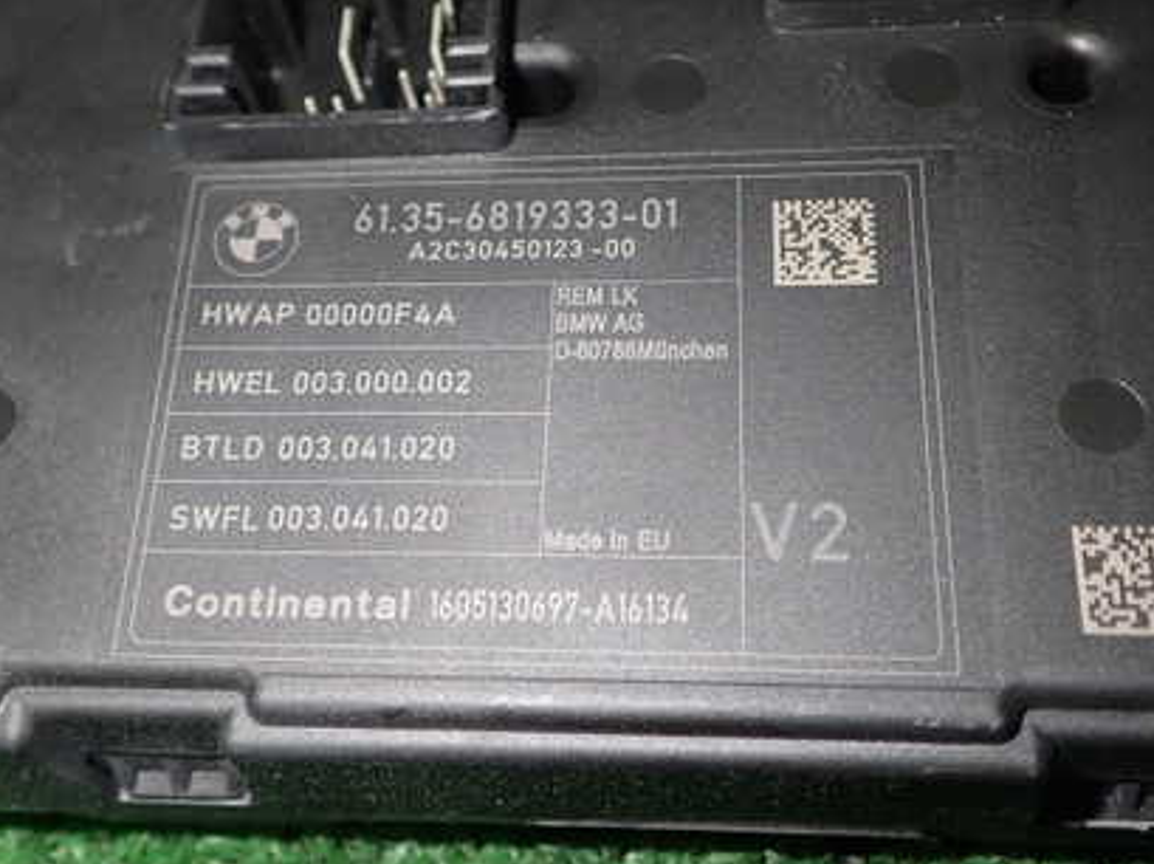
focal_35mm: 47
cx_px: 497
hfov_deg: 40.4
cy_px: 336
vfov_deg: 30.7
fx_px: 1565
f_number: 7.1
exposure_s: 1/30
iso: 200
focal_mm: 5.79
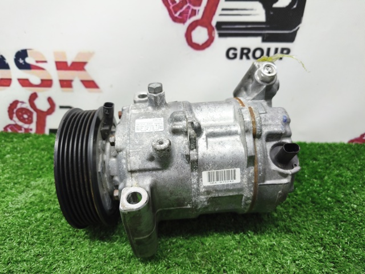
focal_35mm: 23
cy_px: 137
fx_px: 243
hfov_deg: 73.9
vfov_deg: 58.9
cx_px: 182
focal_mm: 5.35
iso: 1000
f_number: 1.7
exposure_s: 1/400
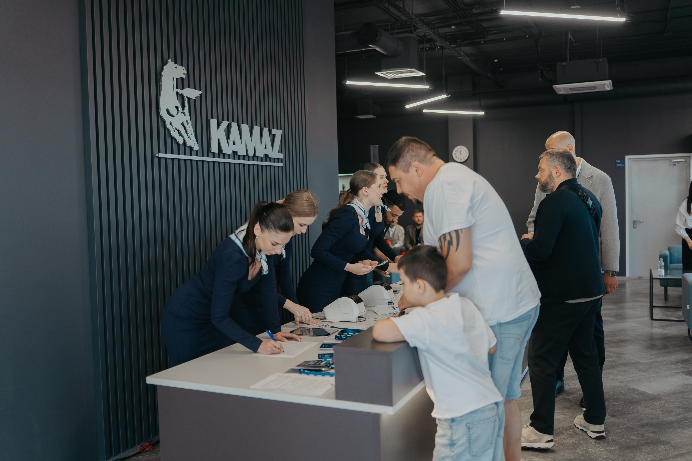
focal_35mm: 31
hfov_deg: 60.3
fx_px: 596
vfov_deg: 42.3
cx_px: 346
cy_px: 230
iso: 160
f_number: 2
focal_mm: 31
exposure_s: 1/200
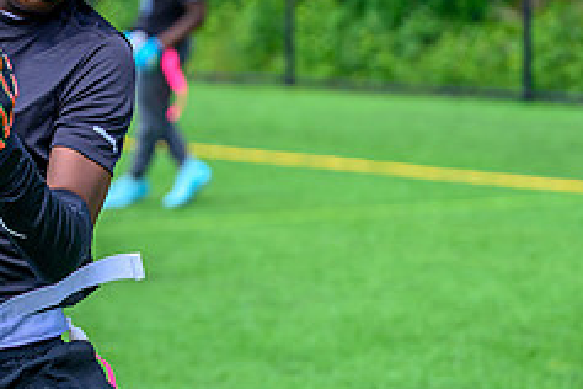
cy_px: 134
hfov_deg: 9.6
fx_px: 3433
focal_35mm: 212
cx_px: -100
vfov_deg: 6.5
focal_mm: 70
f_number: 2.8
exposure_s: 1/2000
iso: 220
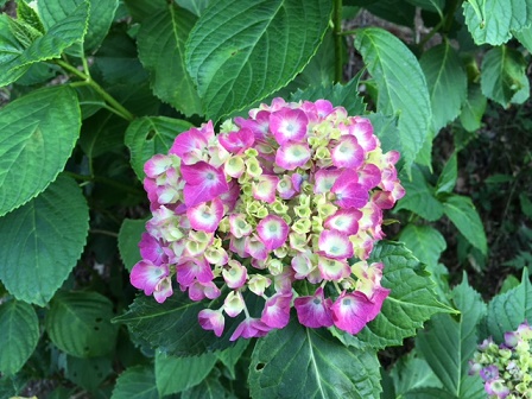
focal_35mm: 29
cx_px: 266
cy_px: 200
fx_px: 446
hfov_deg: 61.7
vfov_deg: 48.2
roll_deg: -2.1
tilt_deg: -14.2
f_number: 2.2
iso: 32
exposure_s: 1/120
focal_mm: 4.15
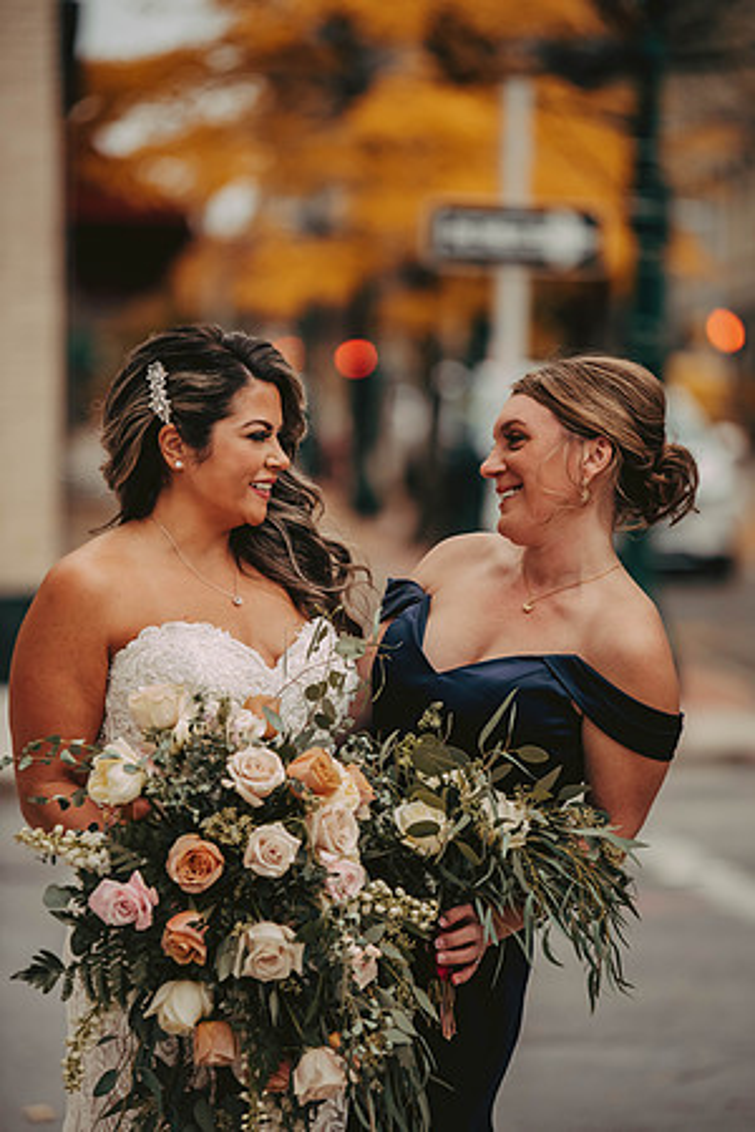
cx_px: 378
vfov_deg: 10.8
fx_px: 5977
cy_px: 566
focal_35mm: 190
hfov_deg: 7.2
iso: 1250
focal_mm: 190
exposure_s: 1/3200
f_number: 3.2
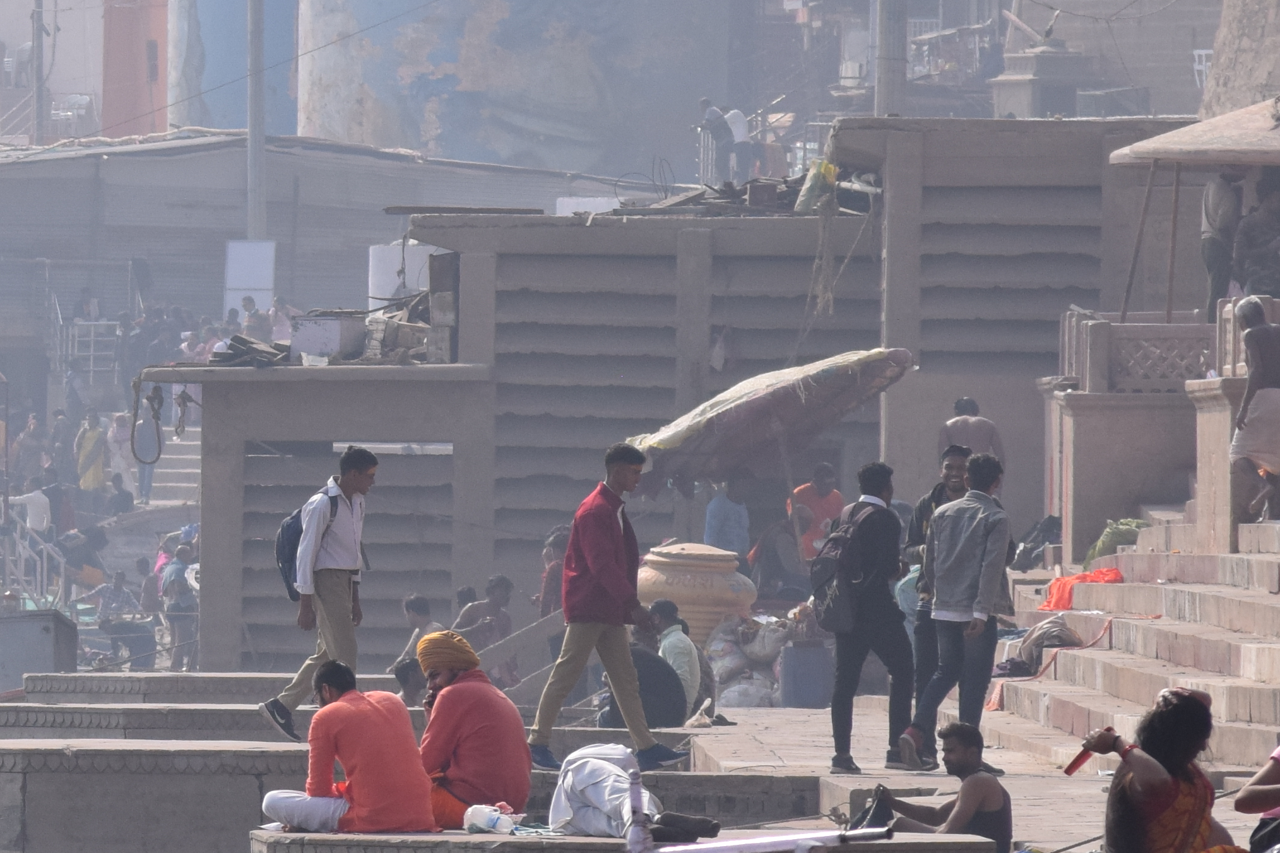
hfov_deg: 3.6
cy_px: 402
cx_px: -473
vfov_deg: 2.4
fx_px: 20514
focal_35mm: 577
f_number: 8
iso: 400
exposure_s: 1/2000
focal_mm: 130
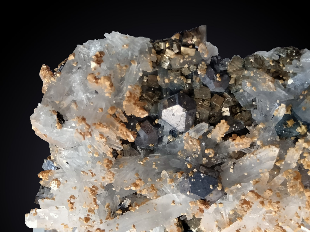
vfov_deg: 68.7
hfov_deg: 84.7
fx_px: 170
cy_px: 116
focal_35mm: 19
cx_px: 155
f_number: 2.2
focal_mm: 3.46
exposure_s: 1/50
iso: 494
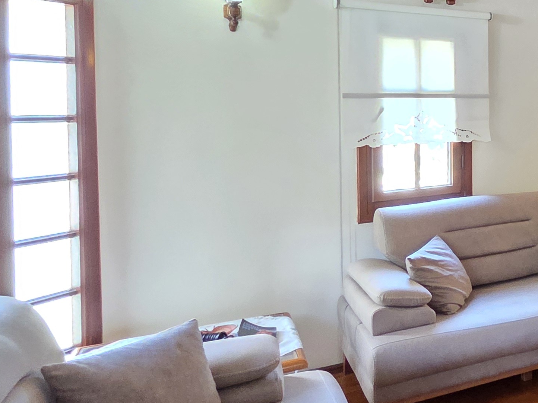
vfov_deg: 38.9
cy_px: 116
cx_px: 716
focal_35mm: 36
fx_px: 560
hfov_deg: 34.3
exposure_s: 1/50
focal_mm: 2.2
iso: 1000
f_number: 2.2
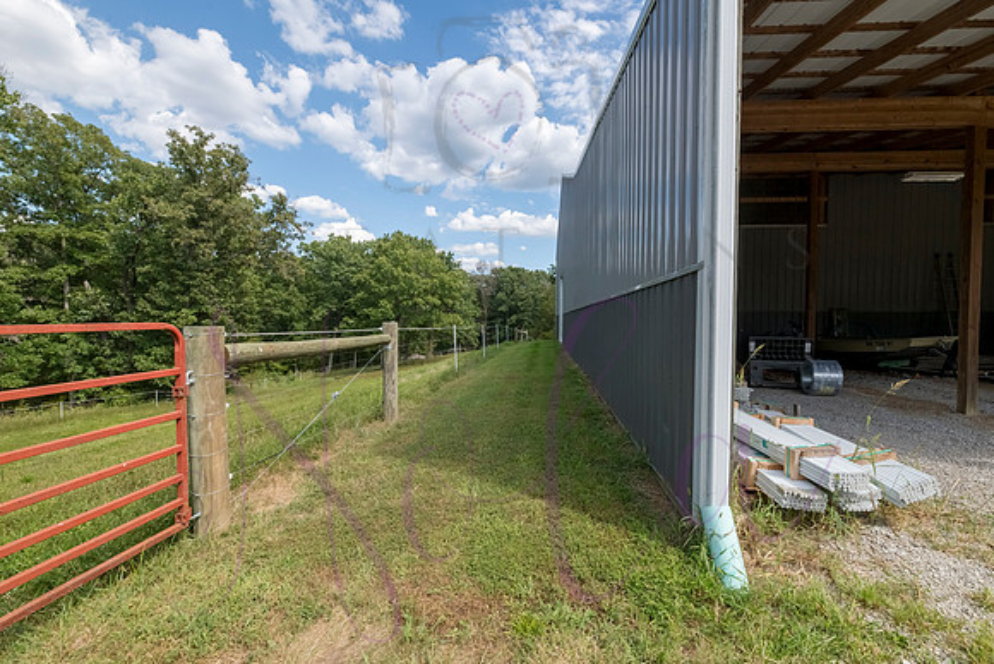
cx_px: 511
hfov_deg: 100.6
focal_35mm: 15
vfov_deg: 77.6
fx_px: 412
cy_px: 334
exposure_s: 1/500
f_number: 13
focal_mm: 14
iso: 800
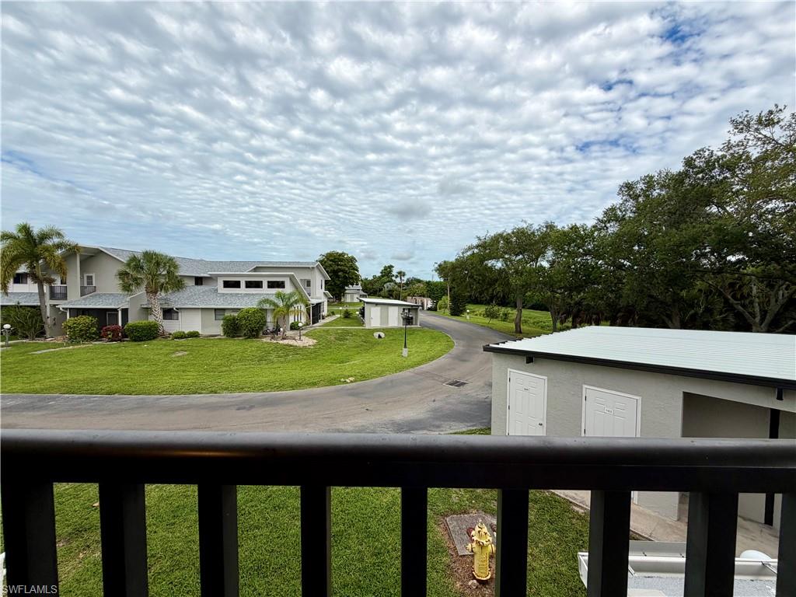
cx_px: 398
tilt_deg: -2.0
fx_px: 322
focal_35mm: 14
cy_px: 298
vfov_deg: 85.7
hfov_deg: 102.1
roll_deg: -0.3
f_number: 2.2
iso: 20
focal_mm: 2.22
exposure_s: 1/841
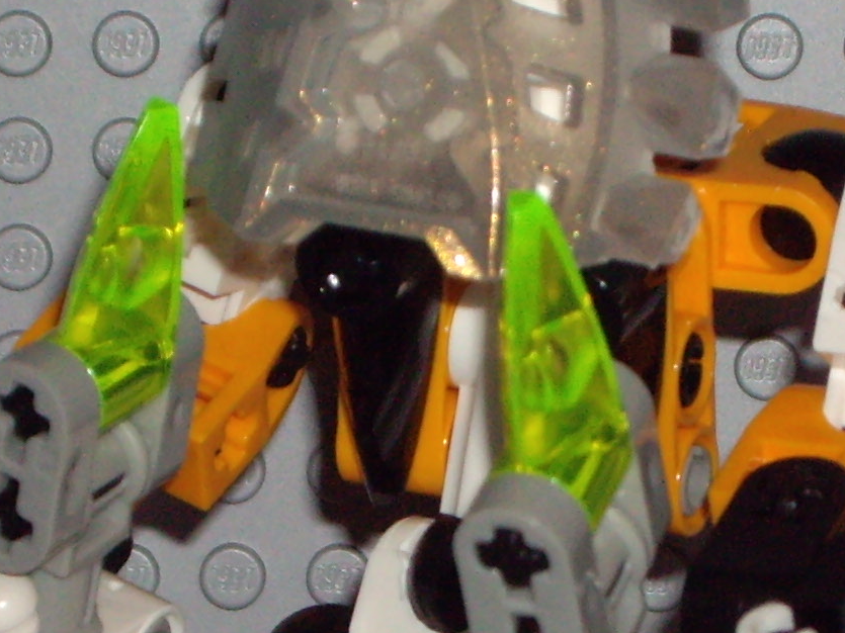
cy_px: 425
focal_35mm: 317
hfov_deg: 6.2
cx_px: 580
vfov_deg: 4.7
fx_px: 7737
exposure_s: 1/100
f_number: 4.6
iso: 200
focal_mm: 15.3
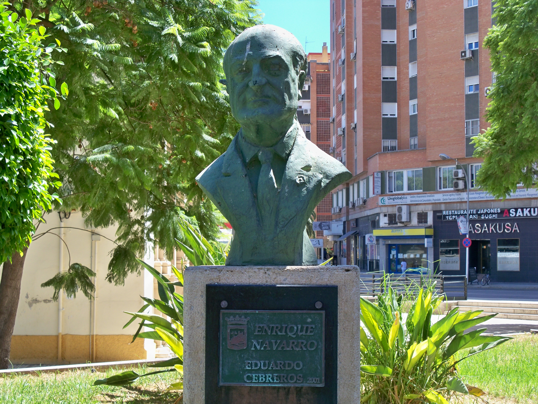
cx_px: 269
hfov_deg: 27.8
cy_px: 202
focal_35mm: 70
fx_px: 1088
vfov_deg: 21.0
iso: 64
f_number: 4.1
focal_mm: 12.3
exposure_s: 1/200
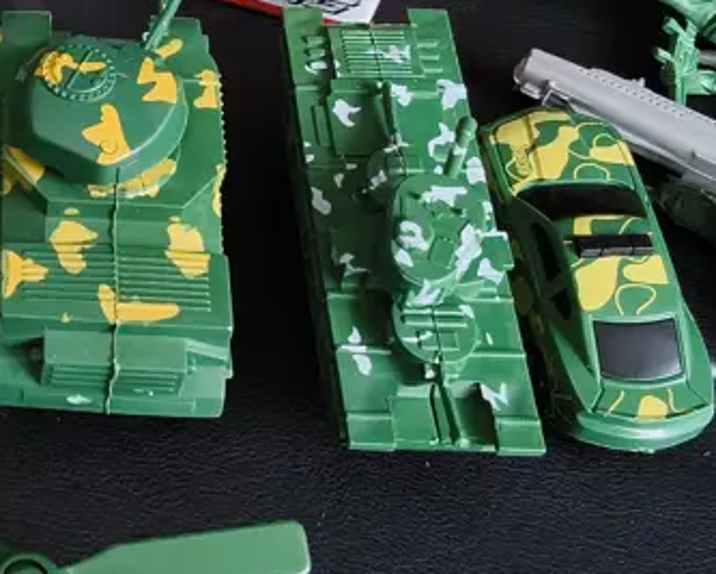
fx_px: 1718
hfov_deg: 21.9
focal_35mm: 81
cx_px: -133
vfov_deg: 18.8
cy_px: 97
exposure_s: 1/120
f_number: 2
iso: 32
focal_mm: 2.87
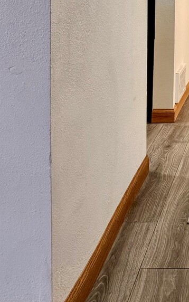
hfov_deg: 18.4
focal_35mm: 64
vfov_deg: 29.0
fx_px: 527
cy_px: -27
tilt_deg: -2.0
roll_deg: -0.5
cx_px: 269
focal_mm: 6.76
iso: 200
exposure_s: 1/60
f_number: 1.78
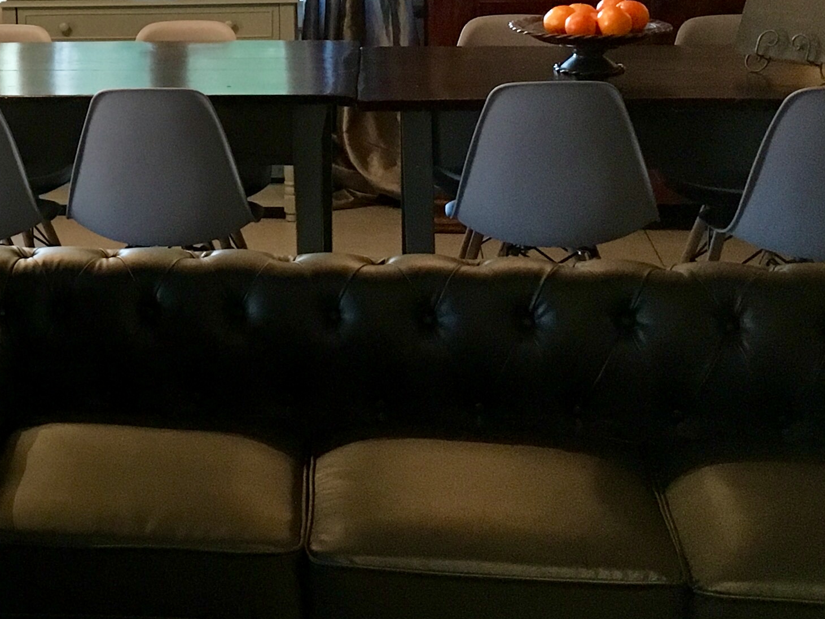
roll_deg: +2.9
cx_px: -126
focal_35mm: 80
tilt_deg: -8.8
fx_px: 1906
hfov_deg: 22.7
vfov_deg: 18.0
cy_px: -3
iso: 200
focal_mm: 4.15
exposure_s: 1/25
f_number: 2.2
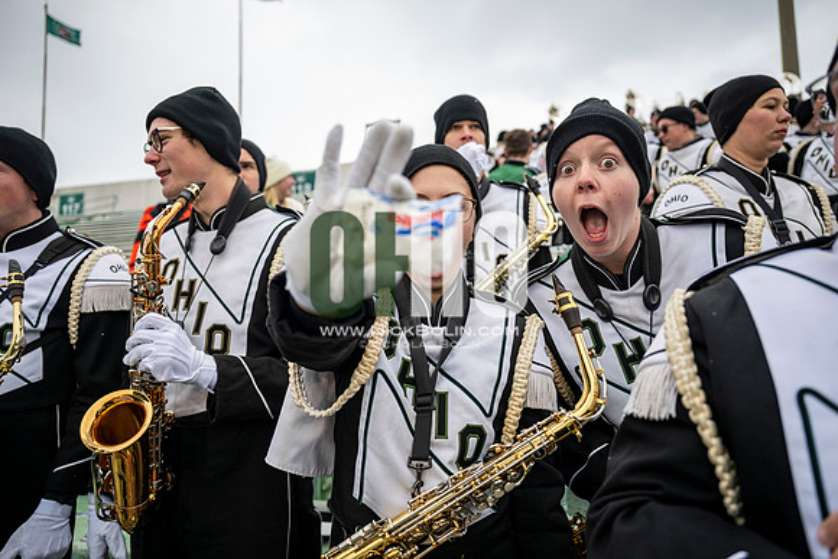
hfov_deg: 73.7
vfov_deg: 53.2
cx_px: 419
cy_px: 280
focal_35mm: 24
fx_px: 559
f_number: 2.8
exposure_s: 1/500
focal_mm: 24
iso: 160
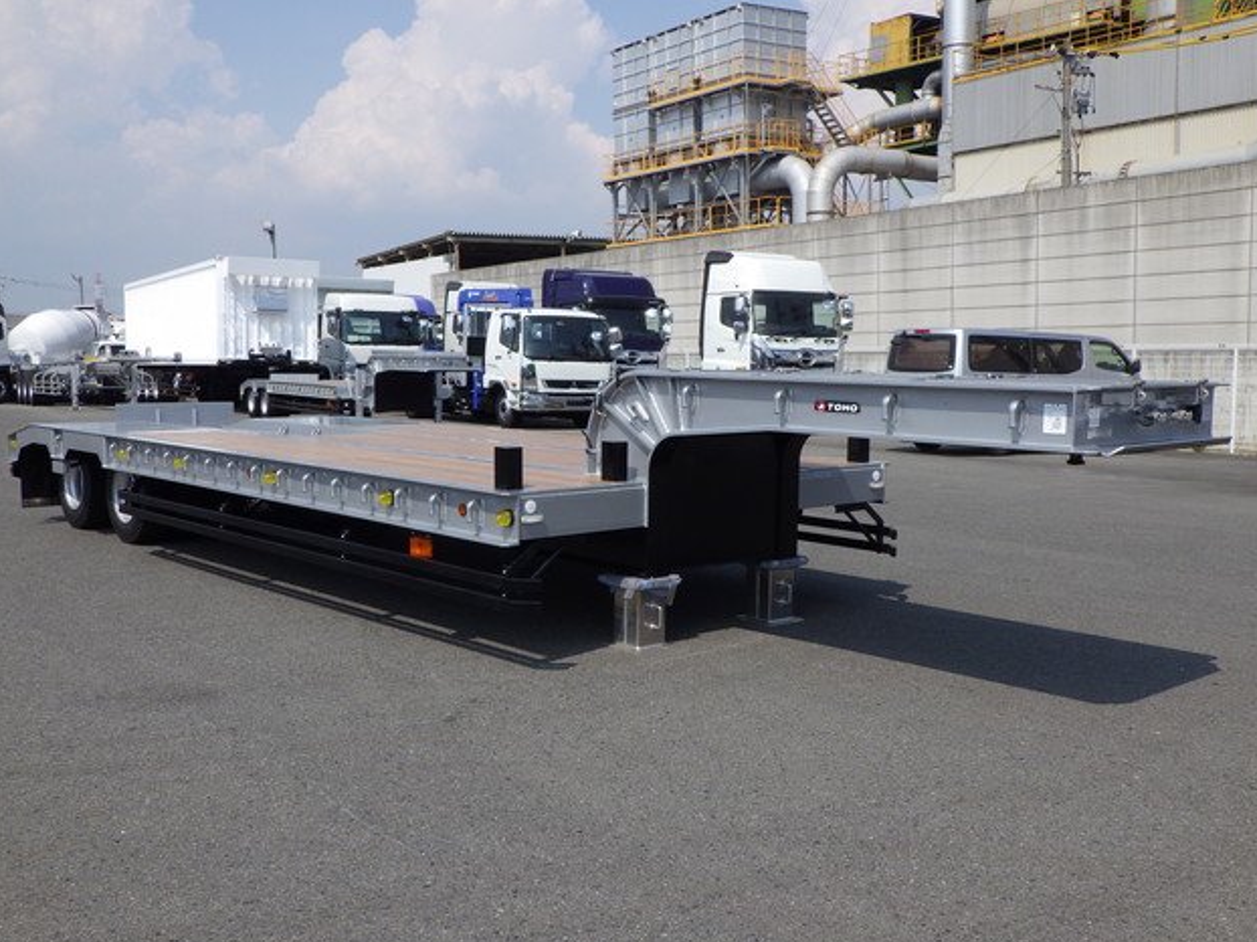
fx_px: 1270
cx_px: 626
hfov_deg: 52.6
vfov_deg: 40.7
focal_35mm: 35
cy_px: 483
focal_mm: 6.1
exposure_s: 1/1250
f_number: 4.6
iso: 125
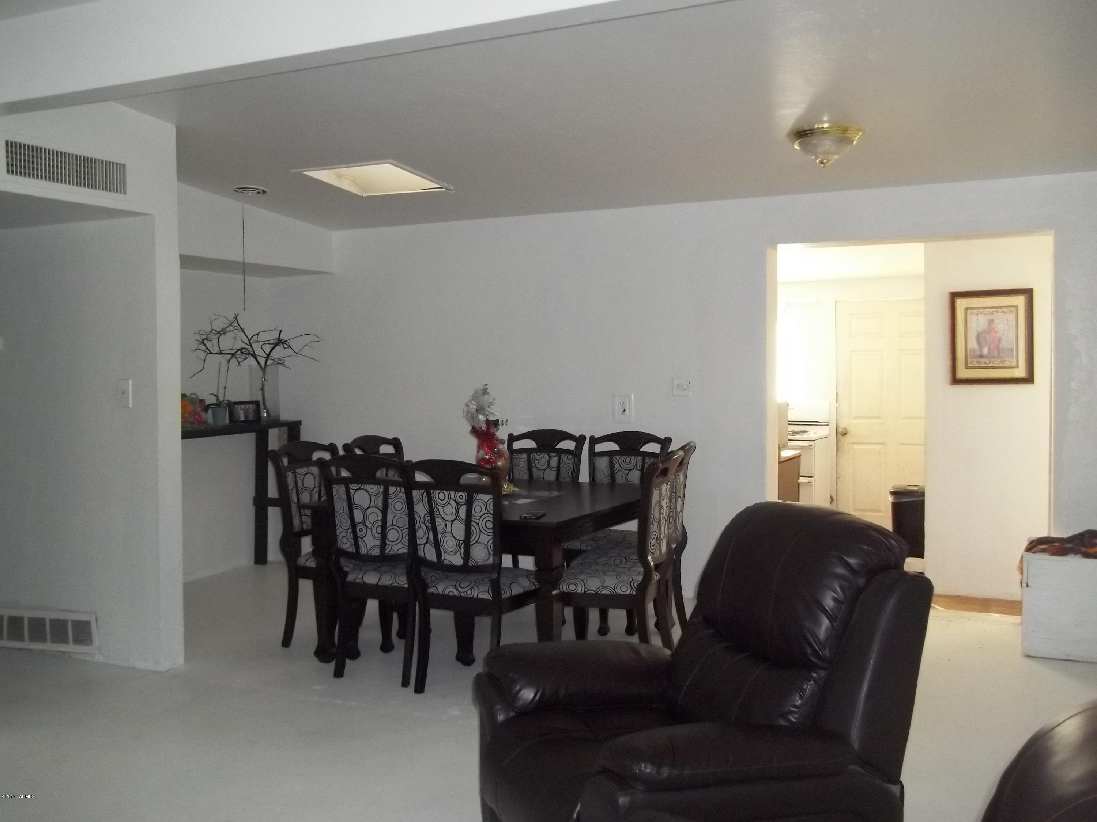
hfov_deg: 56.8
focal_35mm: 32
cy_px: 411
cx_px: 548
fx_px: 1014
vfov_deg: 44.2
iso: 250
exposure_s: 1/30
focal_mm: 5.7
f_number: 2.9
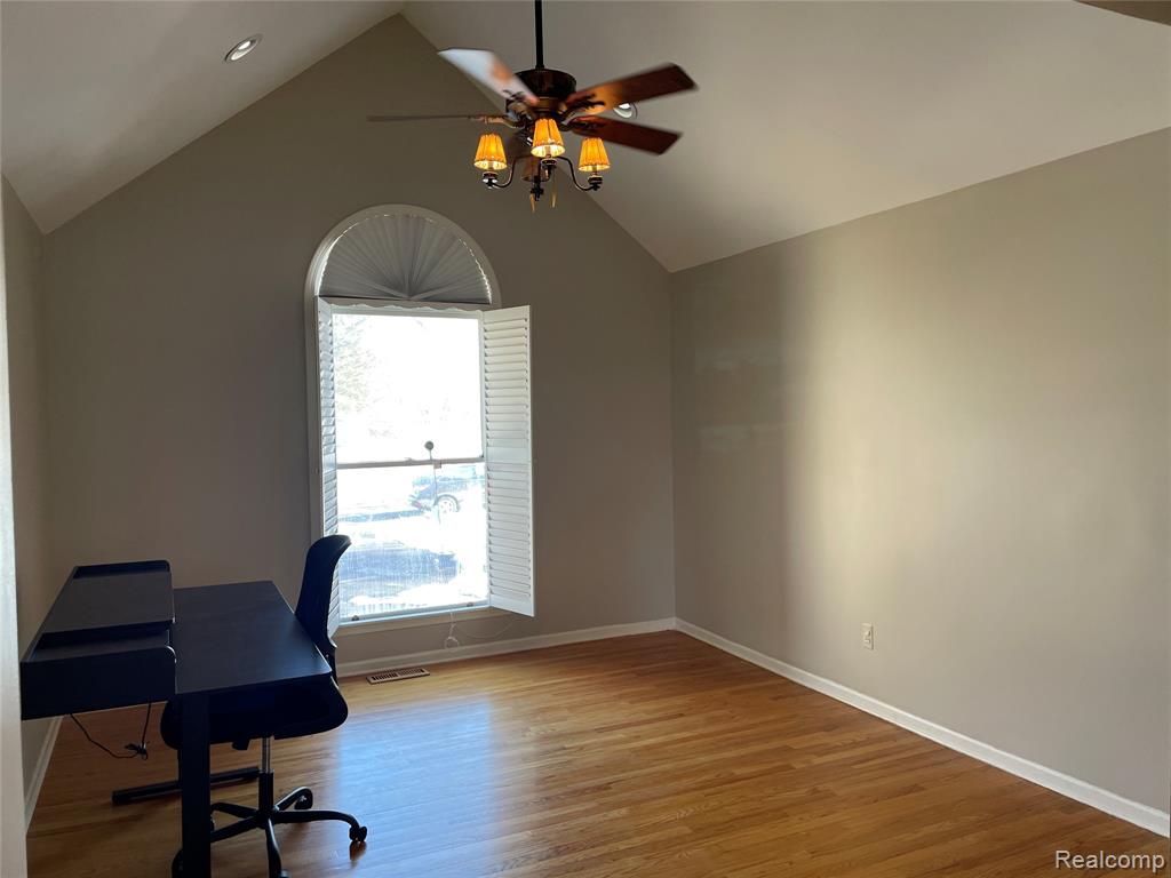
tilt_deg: -1.5
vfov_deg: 53.1
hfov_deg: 67.3
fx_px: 880
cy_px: 439
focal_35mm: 26
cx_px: 586
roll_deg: +1.0
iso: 100
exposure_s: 1/120
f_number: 1.6
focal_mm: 4.2
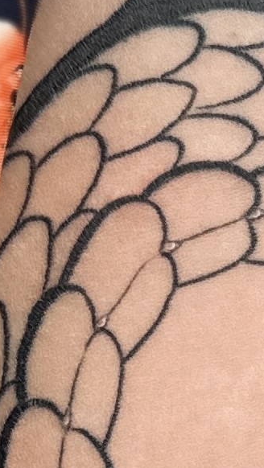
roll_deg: -2.7
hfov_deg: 6.5
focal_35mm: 181
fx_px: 2249
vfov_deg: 11.5
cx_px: 506
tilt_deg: +4.8
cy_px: 672
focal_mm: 6.86
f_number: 1.78
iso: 64
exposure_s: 1/160
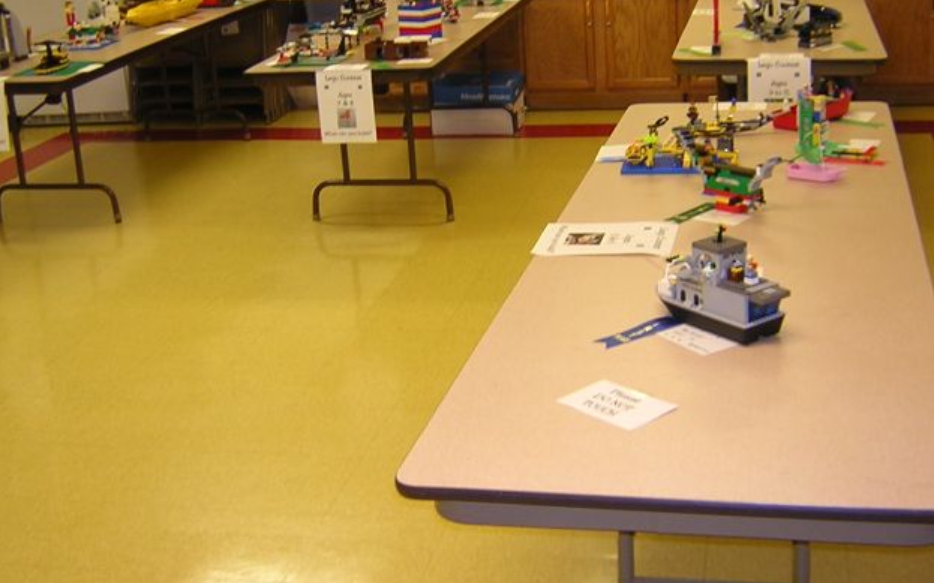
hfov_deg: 41.0
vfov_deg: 26.1
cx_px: 502
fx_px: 1247
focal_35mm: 49
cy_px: 183
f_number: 2.6
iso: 100
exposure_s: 1/30
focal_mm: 4.7
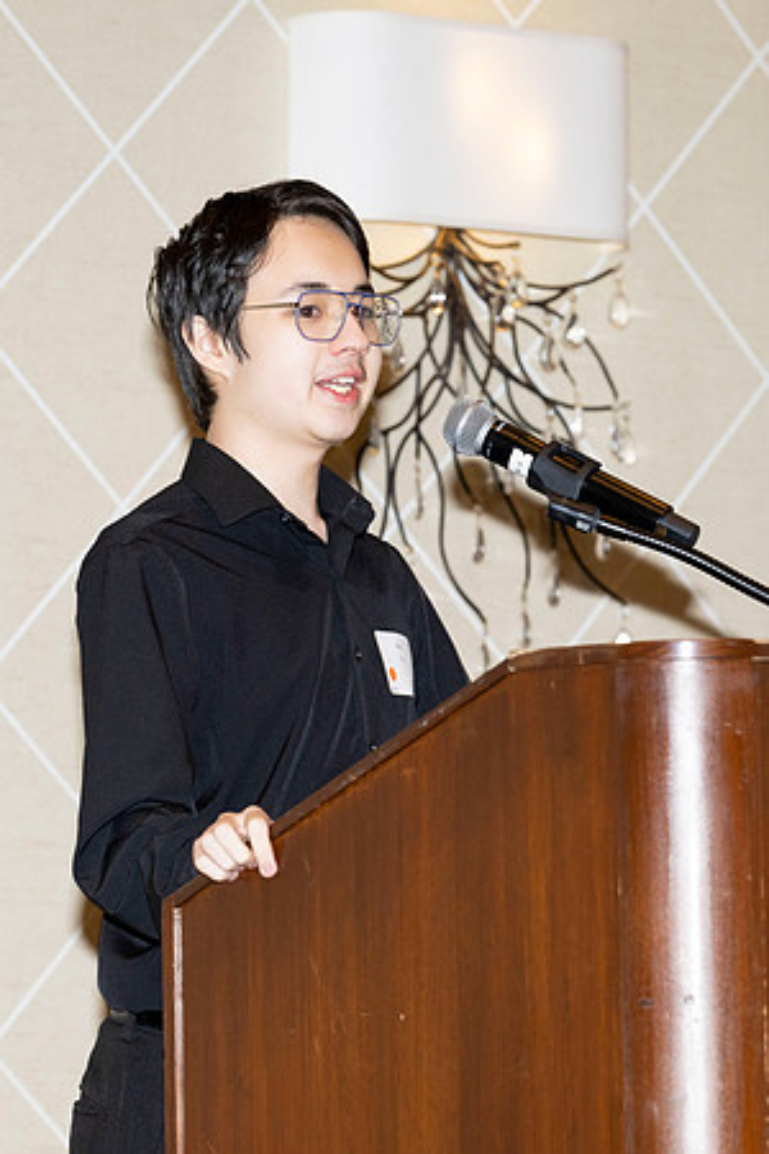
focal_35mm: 180
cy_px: 577
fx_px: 5767
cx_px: 384
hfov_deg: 7.6
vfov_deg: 11.4
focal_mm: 120
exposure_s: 1/125
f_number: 5.6
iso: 1000
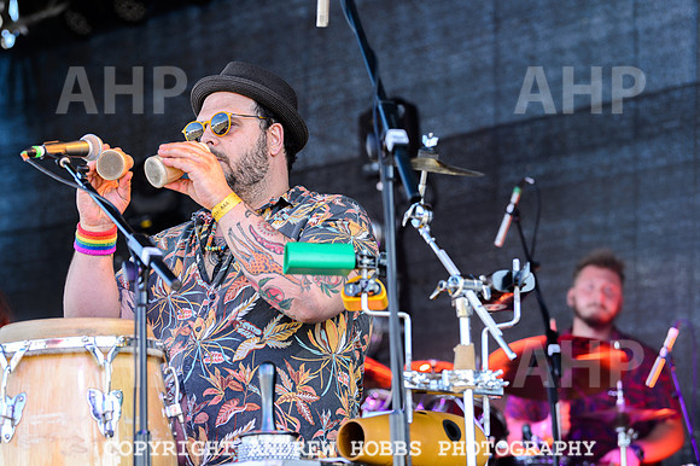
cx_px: 324
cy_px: 216
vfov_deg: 12.1
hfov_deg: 18.1
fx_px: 2193
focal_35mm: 113
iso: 400
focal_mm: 105
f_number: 4
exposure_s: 1/500
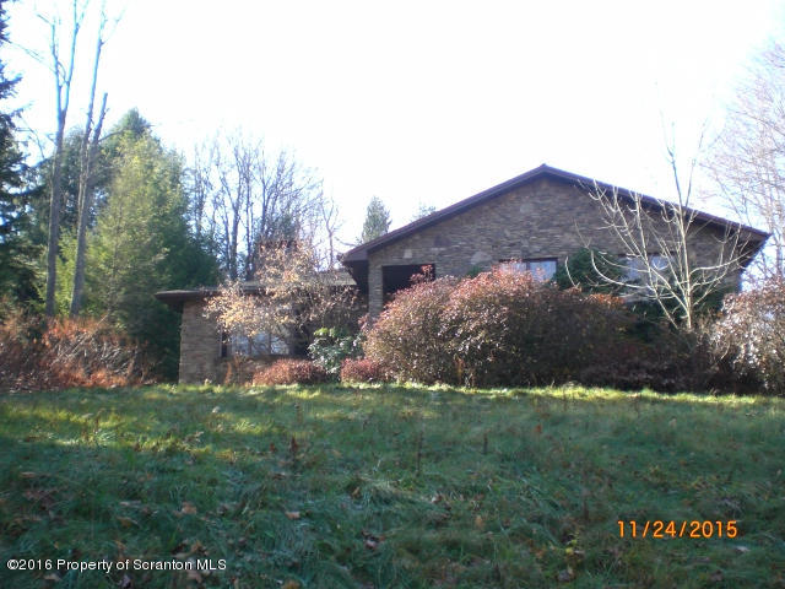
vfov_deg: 37.7
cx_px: 392
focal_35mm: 38
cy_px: 294
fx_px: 862
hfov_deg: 49.0
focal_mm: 6.3
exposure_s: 1/200
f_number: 3.1
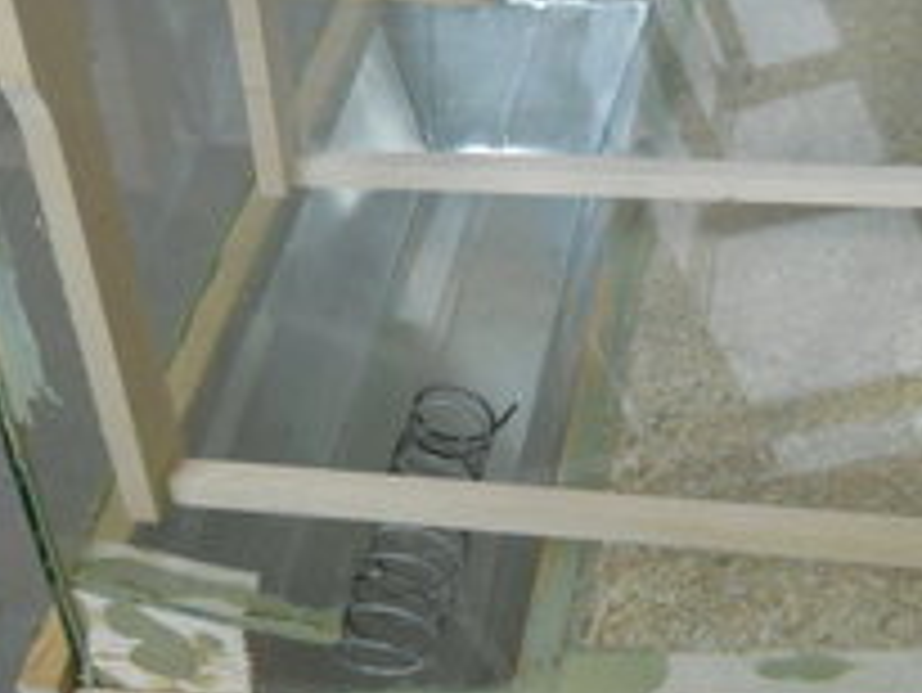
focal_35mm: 70
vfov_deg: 21.0
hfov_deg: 27.8
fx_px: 1866
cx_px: 490
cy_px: 259
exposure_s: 1/60
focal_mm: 6.72
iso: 400
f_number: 3.1
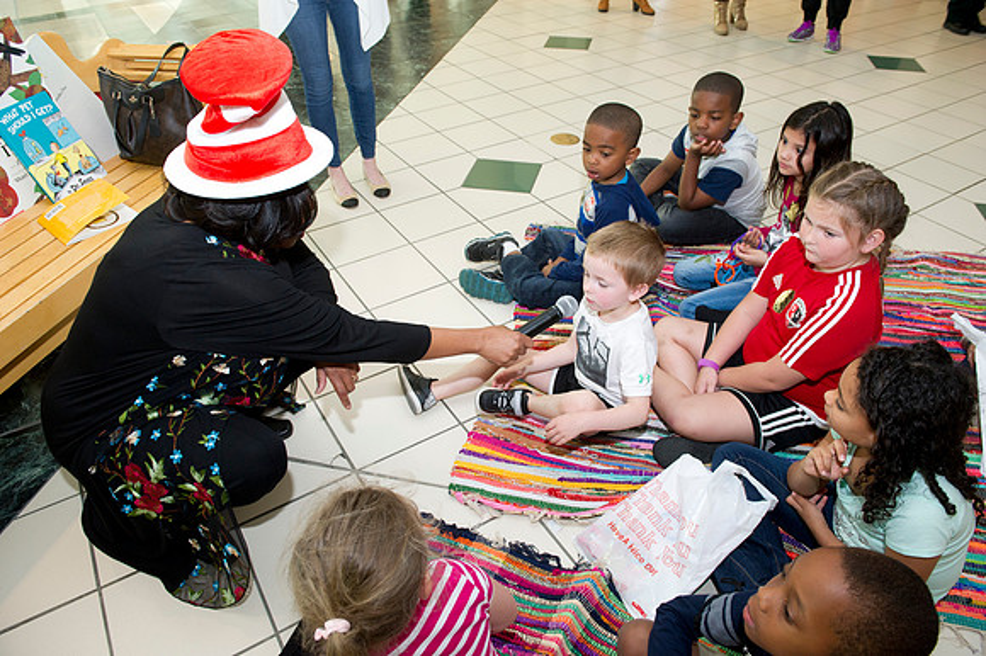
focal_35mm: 24
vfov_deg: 53.1
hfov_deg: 73.8
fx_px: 657
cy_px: 328
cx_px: 493
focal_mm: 24
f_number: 5.6
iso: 1250
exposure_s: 1/250
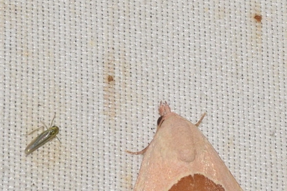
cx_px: 193
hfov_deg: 4.4
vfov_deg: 2.9
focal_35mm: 467
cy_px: 184
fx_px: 3723
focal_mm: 140
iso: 400
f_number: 14
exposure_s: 1/200
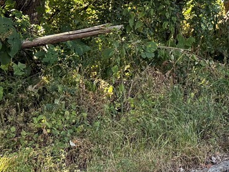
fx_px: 702
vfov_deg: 12.9
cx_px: 402
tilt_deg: +5.1
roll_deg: +0.7
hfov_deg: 16.0
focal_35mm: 106
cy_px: -119
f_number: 1.78
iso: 125
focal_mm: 6.76
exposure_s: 1/121
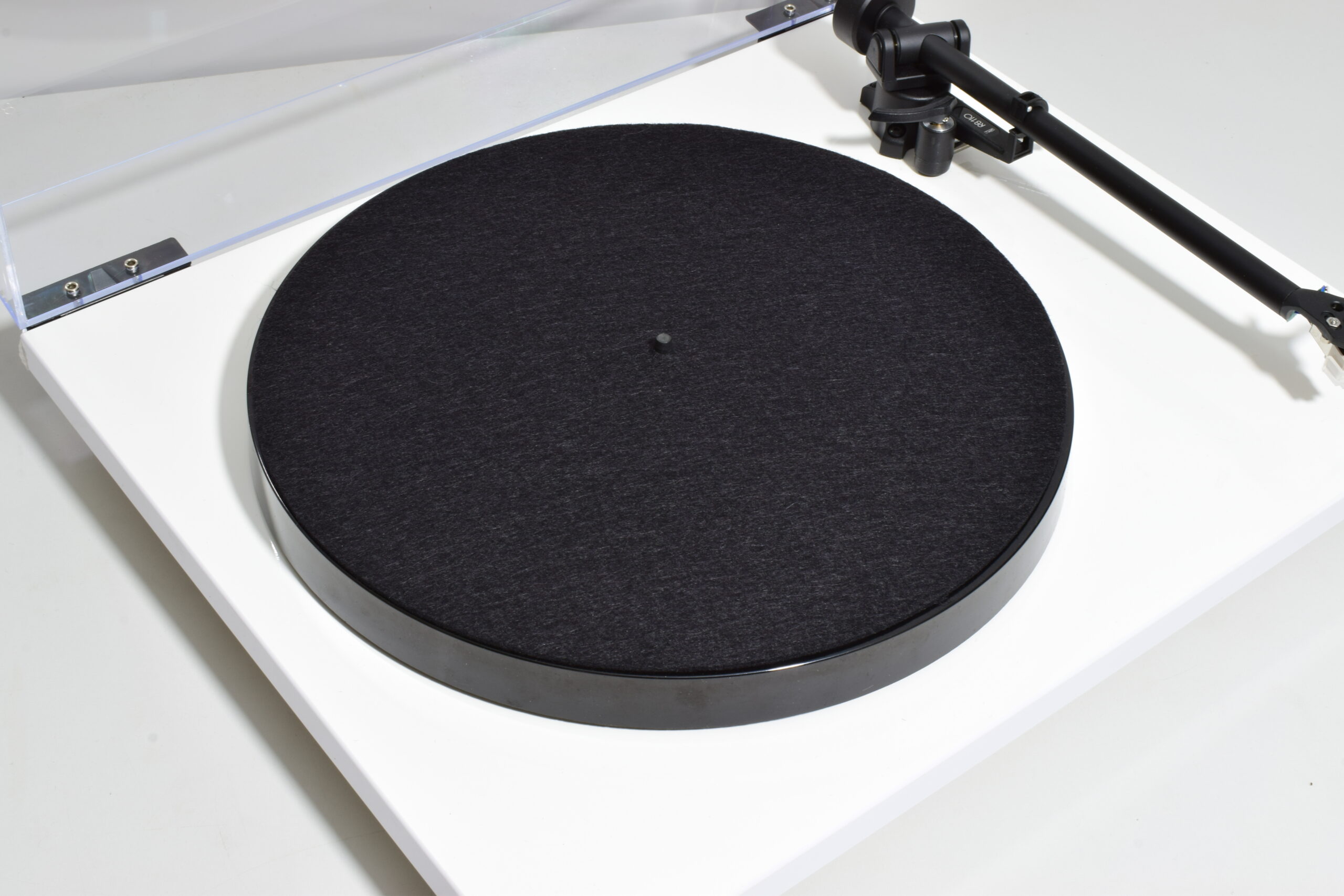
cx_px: 672
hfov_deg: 38.9
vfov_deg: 26.5
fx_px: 1904
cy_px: 448
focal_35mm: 51
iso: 100
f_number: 25
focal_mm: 34
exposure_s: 3
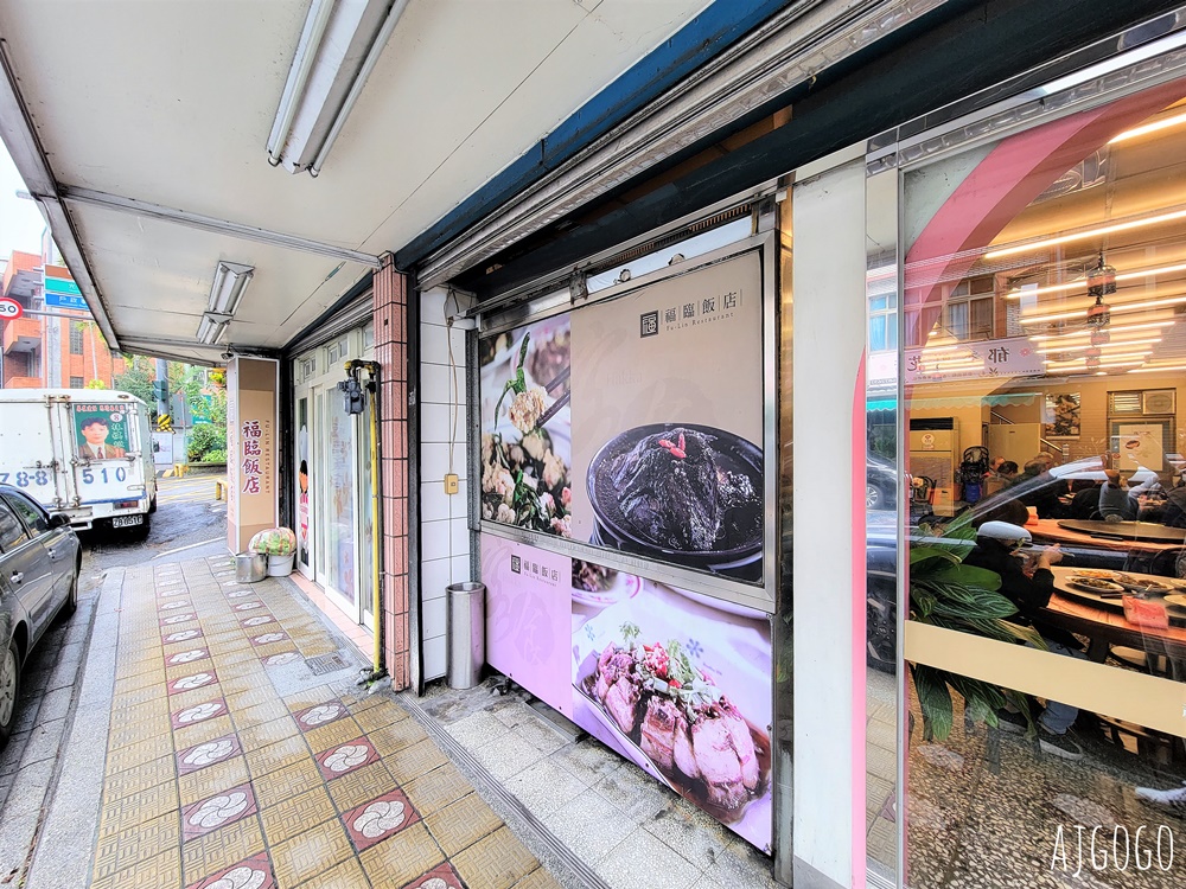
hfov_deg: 106.2
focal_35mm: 13
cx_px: 593
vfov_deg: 89.9
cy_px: 444
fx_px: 445
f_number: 2.2
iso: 100
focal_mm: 2.2
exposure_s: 1/59
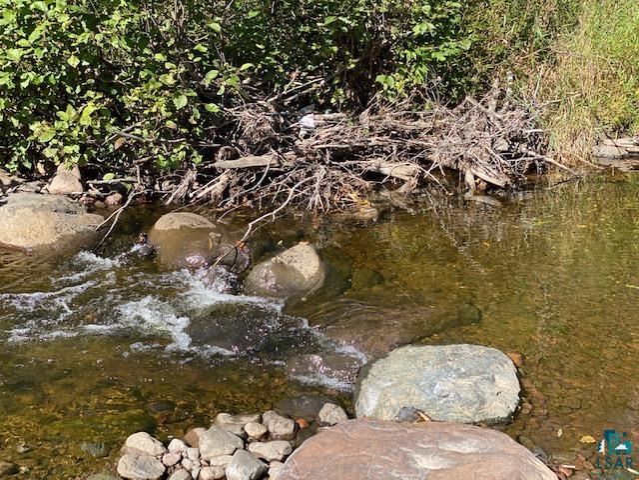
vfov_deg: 28.0
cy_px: 240
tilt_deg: -16.1
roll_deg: -1.4
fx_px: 960
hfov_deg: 36.8
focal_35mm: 52
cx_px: 320
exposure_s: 1/396
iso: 20
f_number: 2
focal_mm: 6
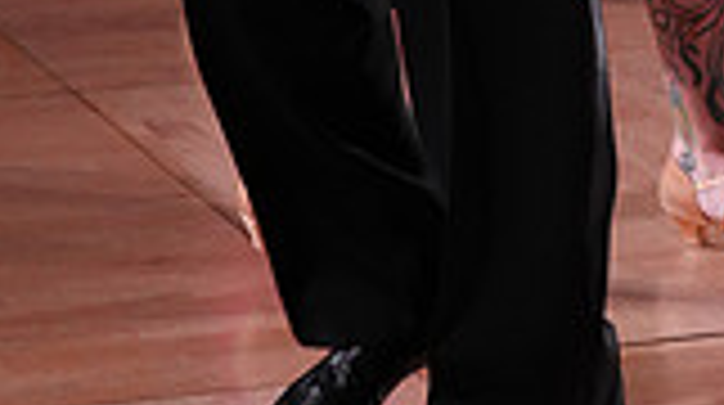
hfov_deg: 12.4
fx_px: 3335
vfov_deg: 6.6
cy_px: -594
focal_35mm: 174
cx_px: 470
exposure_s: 1/400
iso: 1600
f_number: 4
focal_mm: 46
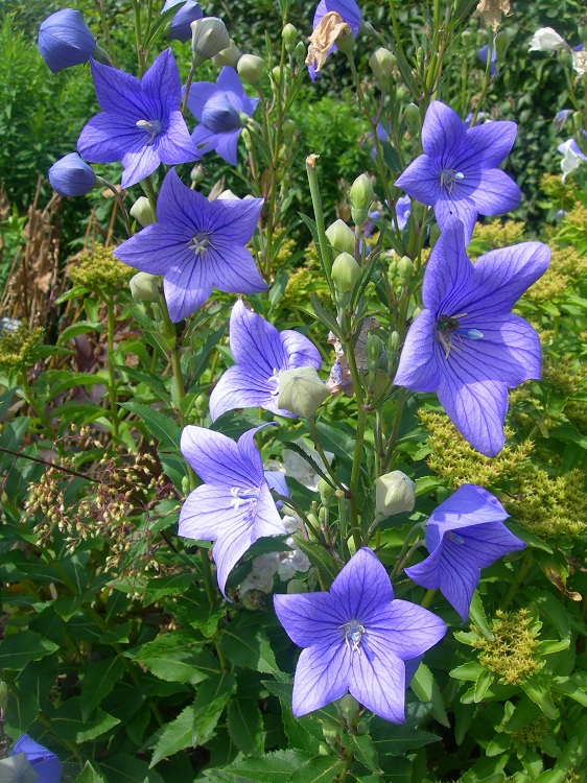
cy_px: 392
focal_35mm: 38
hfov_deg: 37.7
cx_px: 294
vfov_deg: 49.0
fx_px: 860
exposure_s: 1/273
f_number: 4.8
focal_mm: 7.8
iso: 50
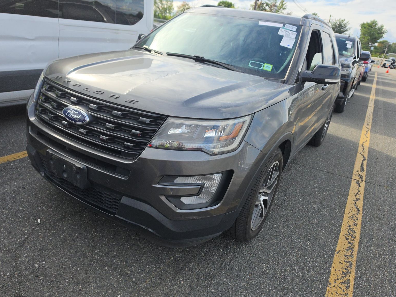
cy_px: 149
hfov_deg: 71.6
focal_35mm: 24
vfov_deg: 56.8
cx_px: 192
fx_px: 275
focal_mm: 6.5
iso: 64
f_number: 1.4
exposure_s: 1/5151
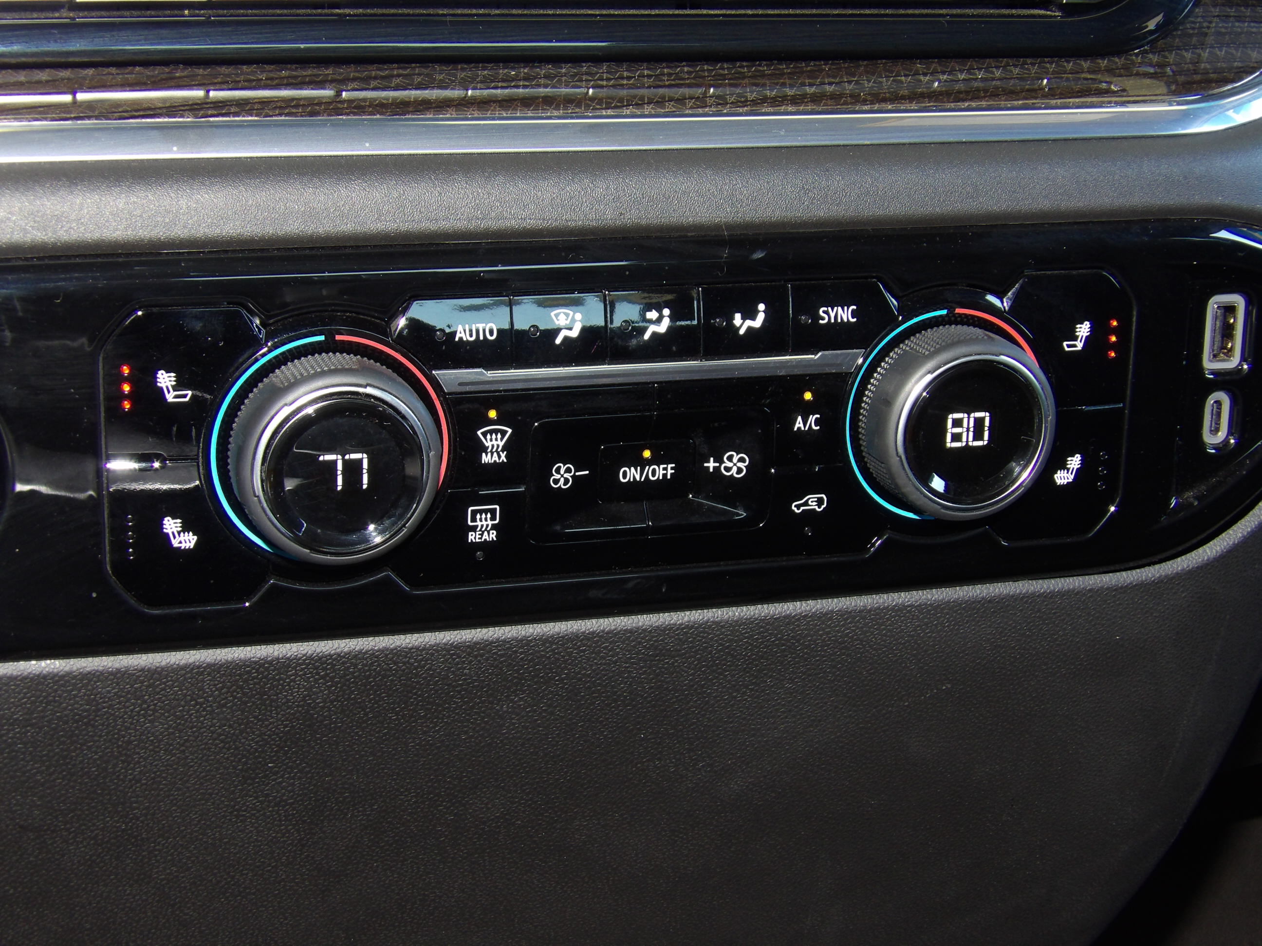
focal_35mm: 62
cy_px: 473
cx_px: 631
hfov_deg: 31.2
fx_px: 2260
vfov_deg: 23.7
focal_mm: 11.1
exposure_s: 1/25
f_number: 4
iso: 200
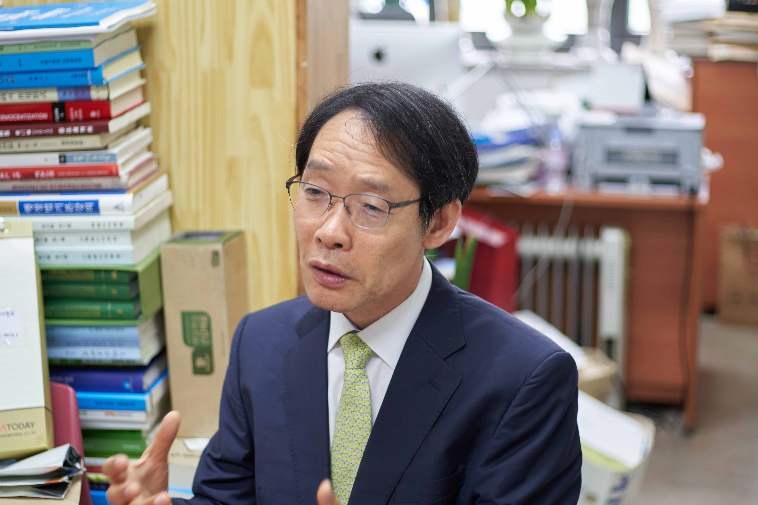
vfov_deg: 20.3
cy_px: 255
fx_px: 1411
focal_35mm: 67
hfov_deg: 30.1
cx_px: 372
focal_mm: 50
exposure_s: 1/125
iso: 400
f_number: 2
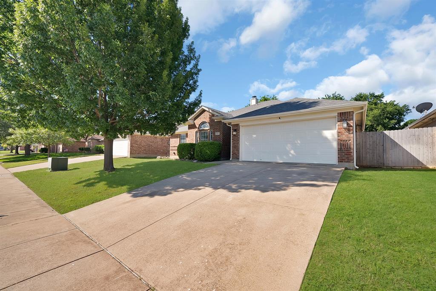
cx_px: 218
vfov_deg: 81.2
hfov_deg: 104.2
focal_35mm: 14
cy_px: 146
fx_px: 170
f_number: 9
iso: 640
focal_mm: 14
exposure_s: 1/250
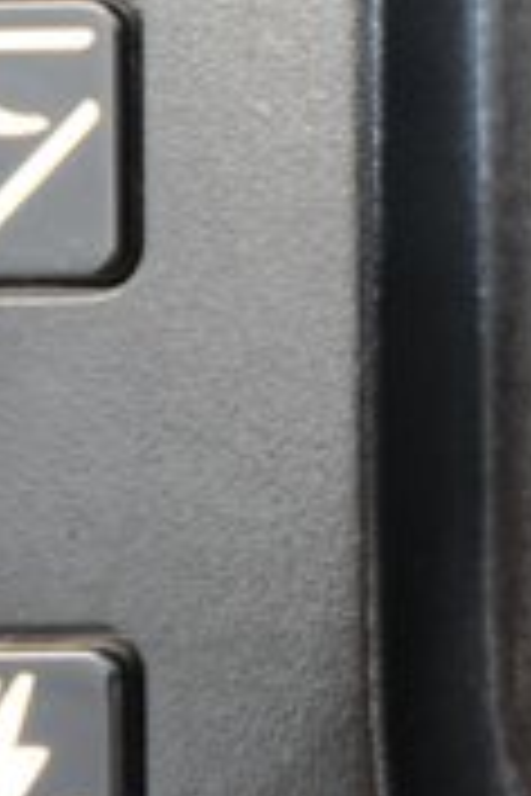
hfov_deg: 11.7
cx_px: 1170
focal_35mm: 101
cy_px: 153
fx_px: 2234
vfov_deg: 20.0
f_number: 2.8
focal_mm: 28
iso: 1250
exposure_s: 1/30
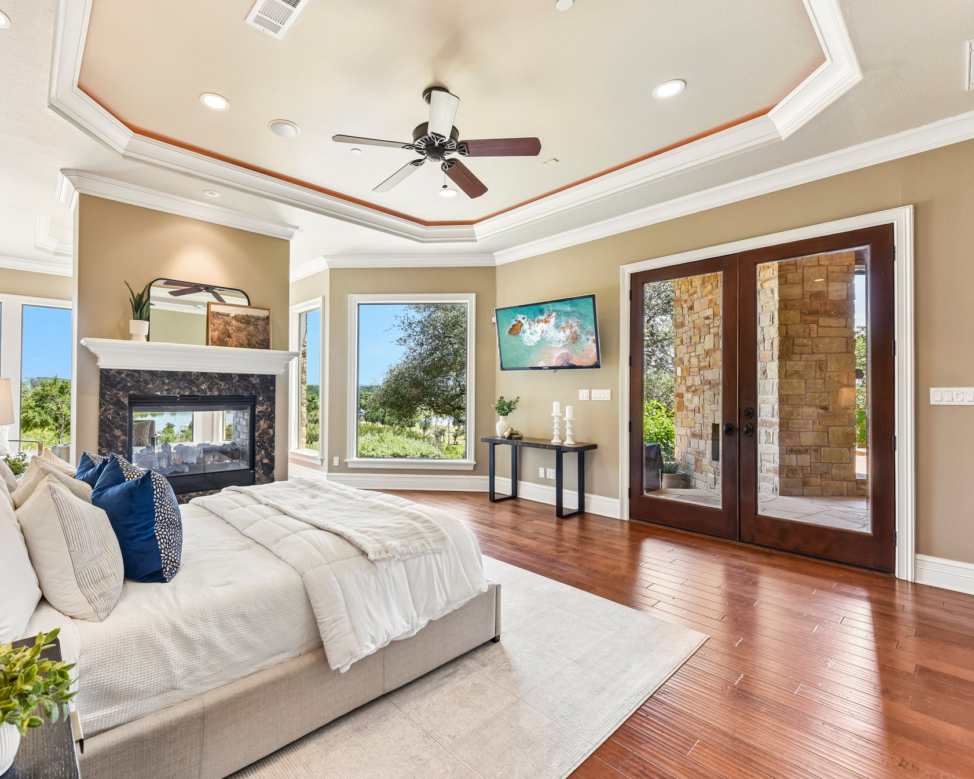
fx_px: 461
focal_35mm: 16
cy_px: 384
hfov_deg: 92.4
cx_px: 414
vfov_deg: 80.4
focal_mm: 14
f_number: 8
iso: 100
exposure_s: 1/20
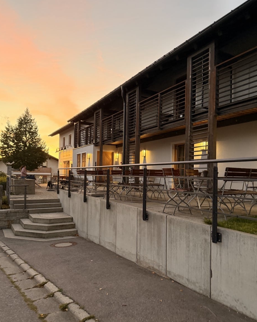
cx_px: 126
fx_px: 247
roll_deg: -1.5
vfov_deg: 66.0
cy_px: 170
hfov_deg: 54.9
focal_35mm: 26
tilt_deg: +3.9
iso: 400
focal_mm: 6.76
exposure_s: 1/60
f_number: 1.78
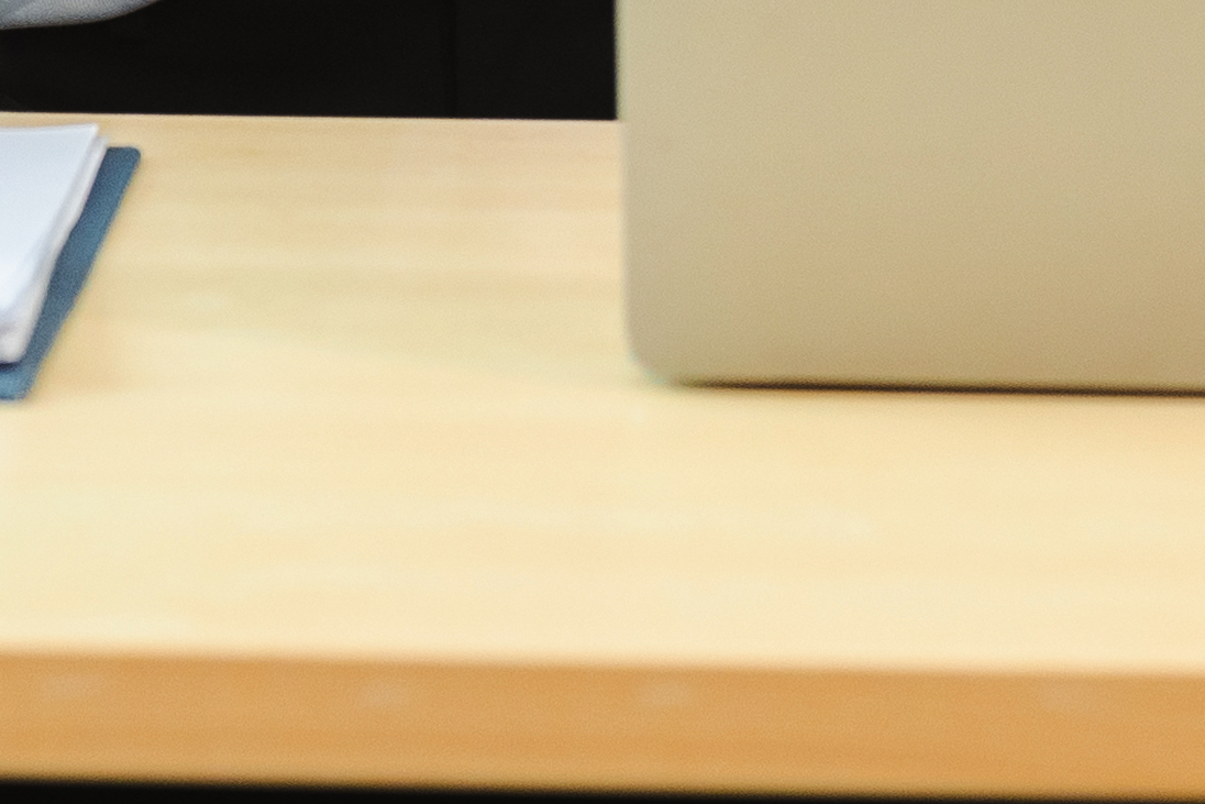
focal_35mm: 229
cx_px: 1062
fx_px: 7657
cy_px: -1030
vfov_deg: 5.8
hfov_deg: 9.0
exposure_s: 1/250
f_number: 2.8
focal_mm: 36.6
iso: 640
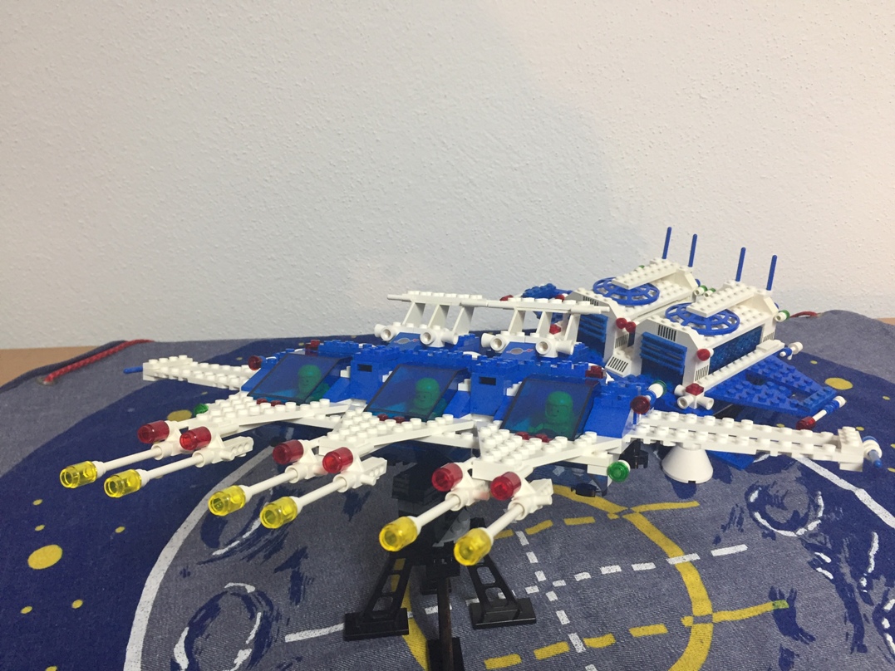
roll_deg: +0.9
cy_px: 336
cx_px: 448
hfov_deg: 61.7
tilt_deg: -26.2
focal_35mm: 29
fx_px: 750
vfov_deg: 48.2
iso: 125
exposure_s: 1/30
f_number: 2.2
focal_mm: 4.15
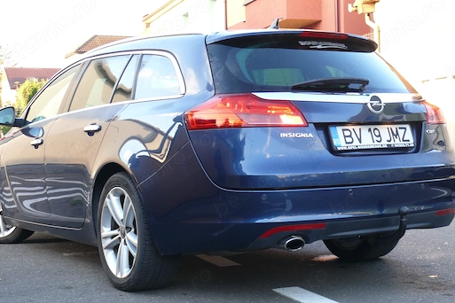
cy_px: 186
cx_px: 224
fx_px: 784
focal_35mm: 62
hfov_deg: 32.4
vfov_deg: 21.9
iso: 100
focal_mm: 10.8
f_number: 3.2
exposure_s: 1/40
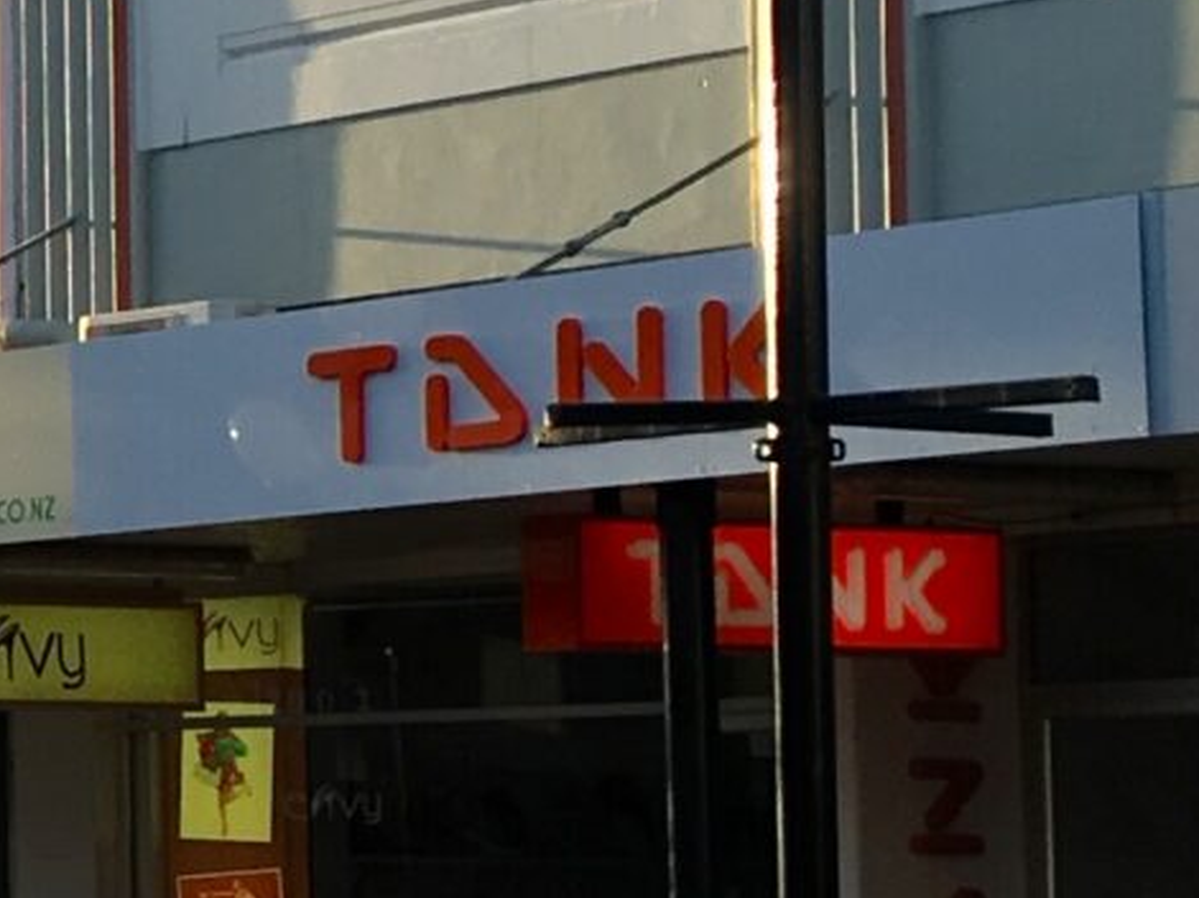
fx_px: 5470
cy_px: 699
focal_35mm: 158
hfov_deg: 11.1
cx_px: -1357
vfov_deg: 9.4
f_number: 2.2
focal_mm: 4.15
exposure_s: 1/534
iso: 25
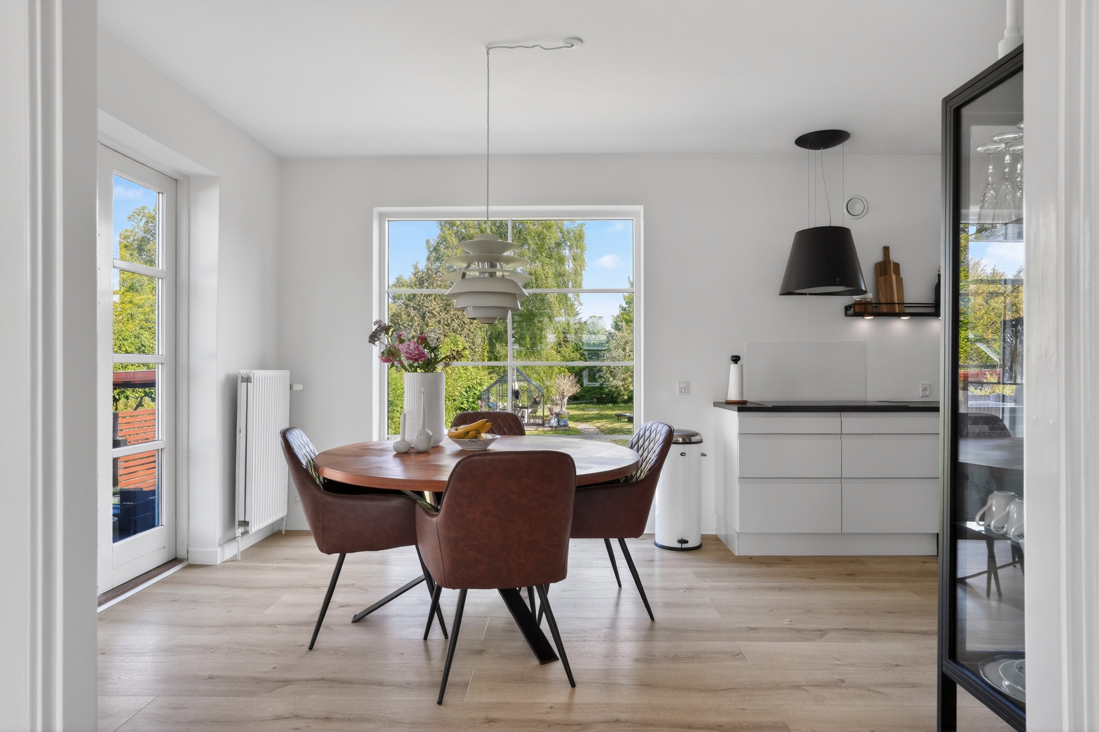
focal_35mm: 20
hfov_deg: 84.0
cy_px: 366
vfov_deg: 61.9
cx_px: 550
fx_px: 610
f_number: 8
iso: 400
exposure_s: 1/100
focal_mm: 20
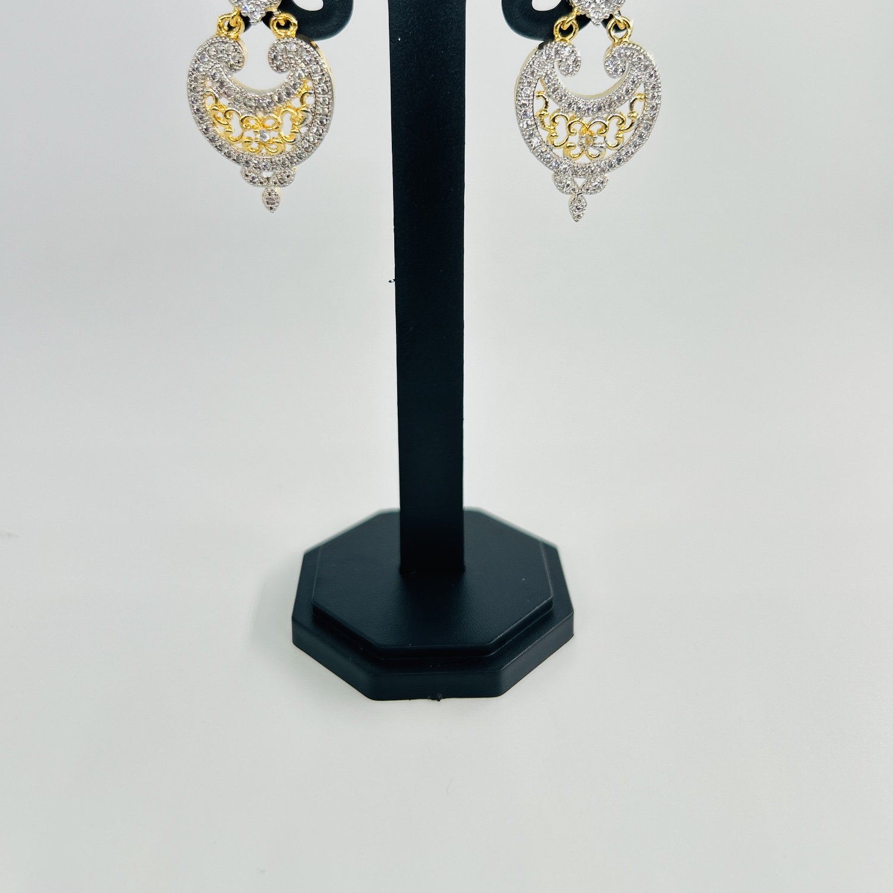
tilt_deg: -20.6
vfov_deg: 51.8
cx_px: 446
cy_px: 318
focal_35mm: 31
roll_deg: -1.3
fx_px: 905
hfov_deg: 52.5
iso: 50
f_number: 1.5
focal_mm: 5.7
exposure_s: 1/808
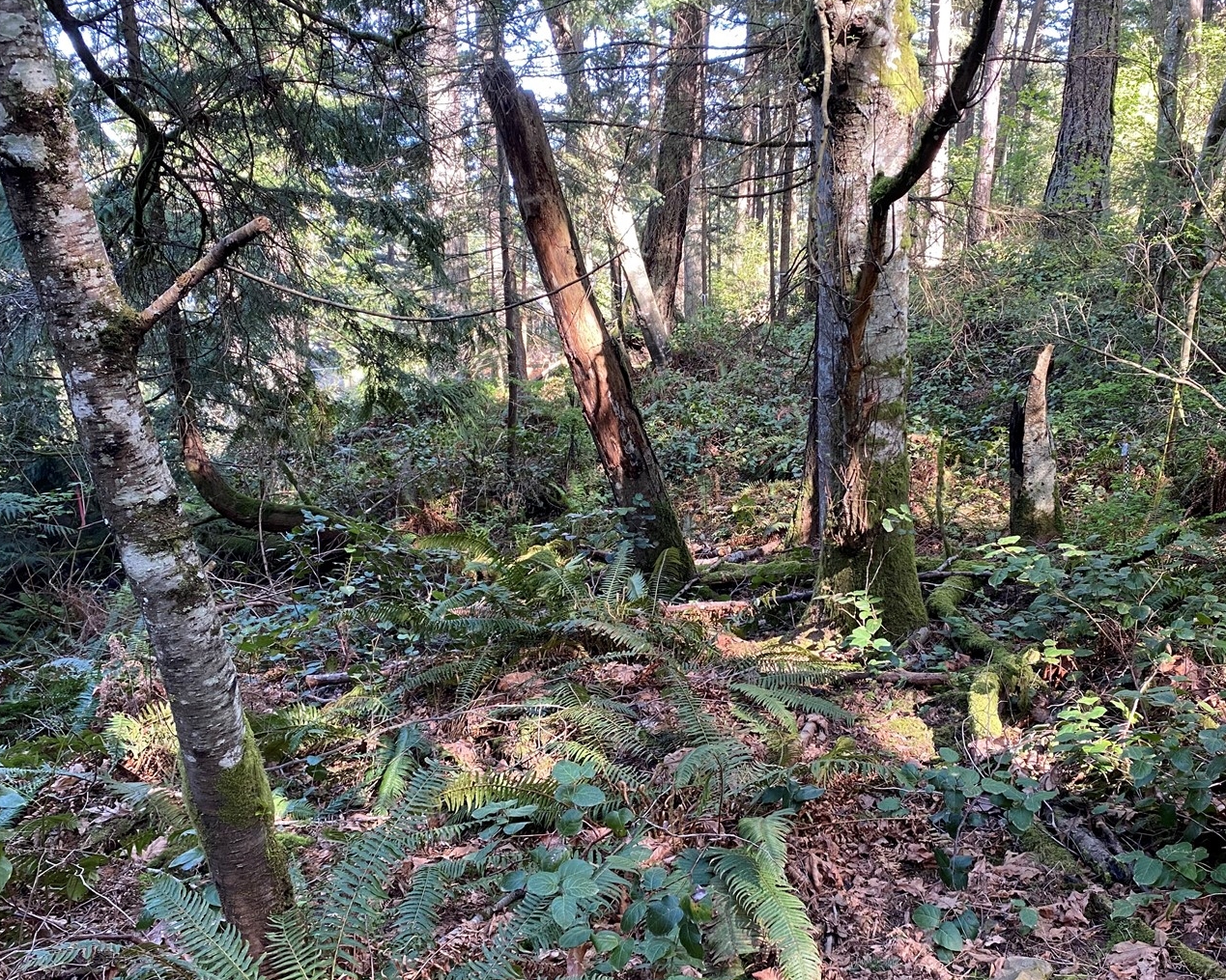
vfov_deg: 45.8
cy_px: 490
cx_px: 685
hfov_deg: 55.5
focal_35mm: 32
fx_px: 1161
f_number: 1.8
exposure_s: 1/97
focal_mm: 4.25
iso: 125
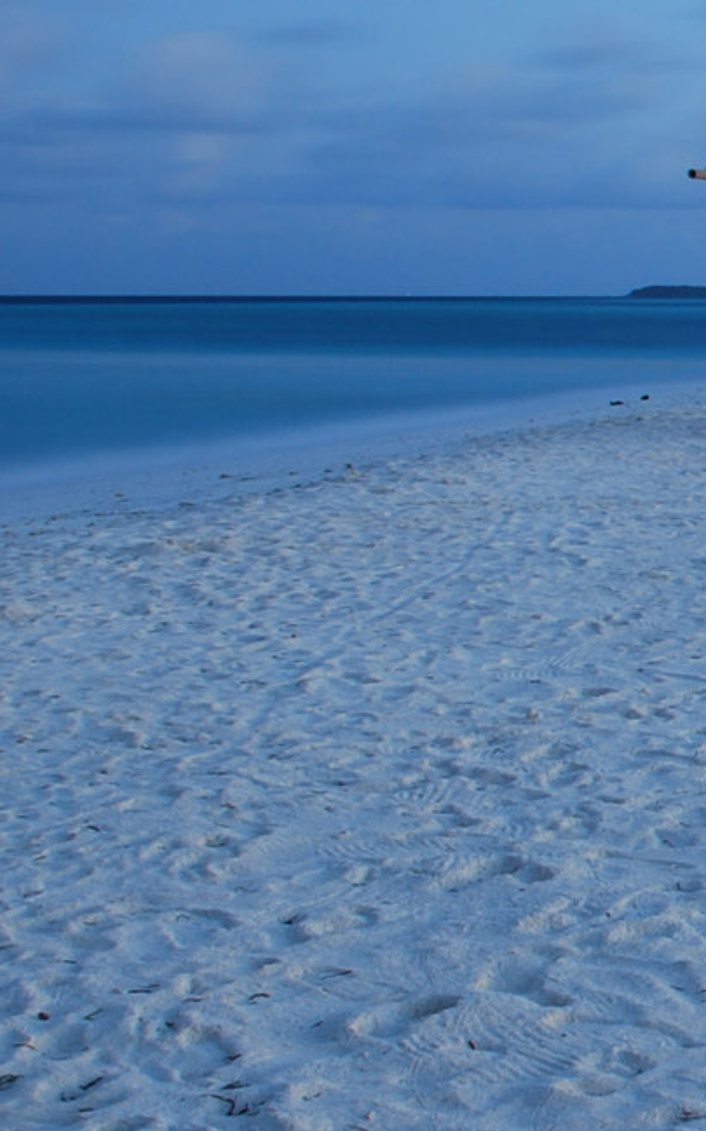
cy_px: 473
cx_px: 1544
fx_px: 2681
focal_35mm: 87
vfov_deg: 23.8
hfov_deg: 12.6
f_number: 14
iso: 100
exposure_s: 28
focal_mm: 18
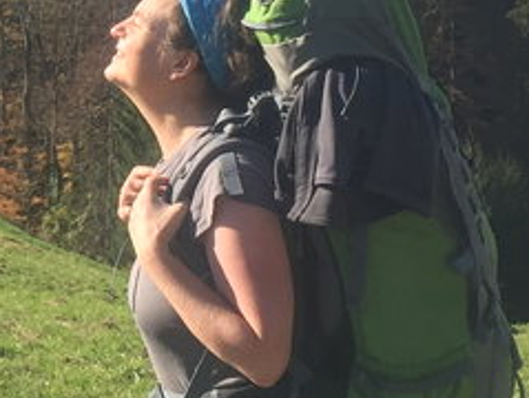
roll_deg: +1.1
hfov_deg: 14.5
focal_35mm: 124
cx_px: -323
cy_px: 0
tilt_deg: -1.5
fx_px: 1898
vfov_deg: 11.9
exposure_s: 1/791
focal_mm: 4.15
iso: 32
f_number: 2.2
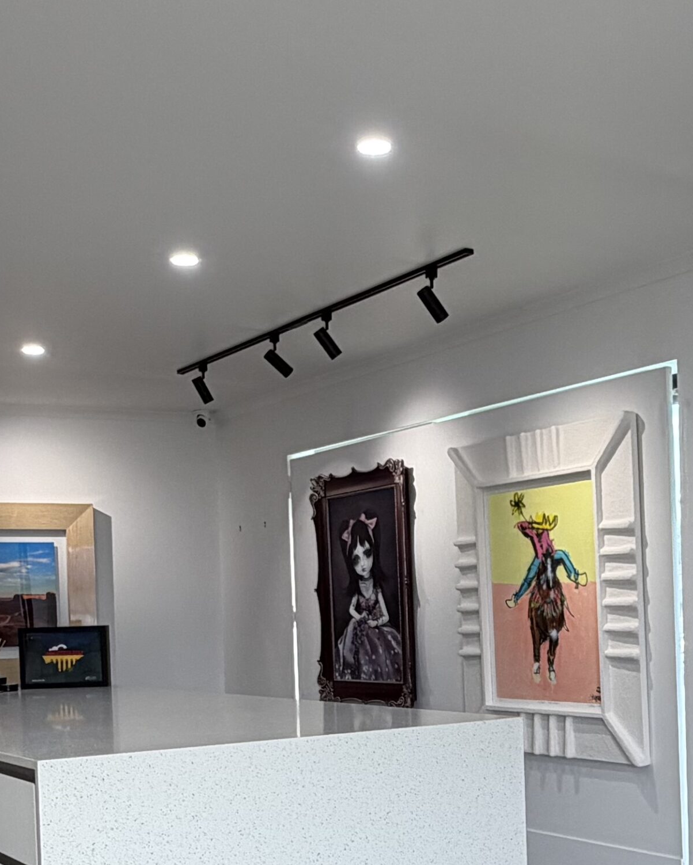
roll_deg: +1.1
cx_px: 446
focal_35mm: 50
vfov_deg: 36.3
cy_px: 667
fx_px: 1281
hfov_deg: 30.1
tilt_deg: -2.7
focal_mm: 2.22
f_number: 2.2
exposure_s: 1/100
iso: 80
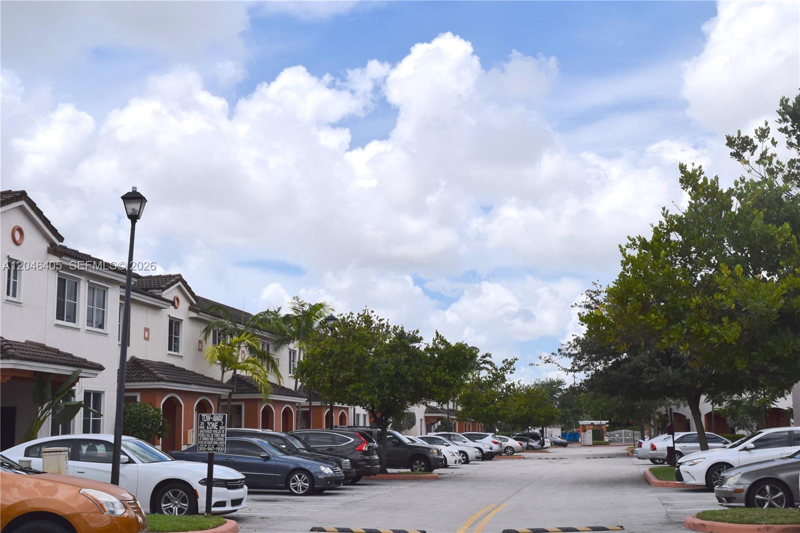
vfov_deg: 28.1
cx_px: 400
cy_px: 266
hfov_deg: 41.1
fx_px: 1066
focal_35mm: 48
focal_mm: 32
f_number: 13
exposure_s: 1/640
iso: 200
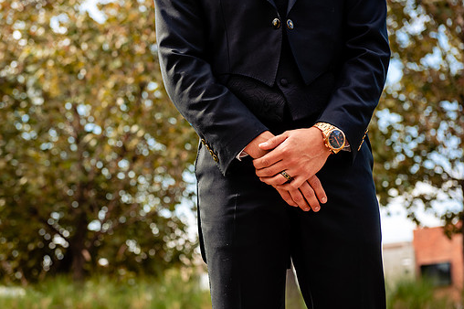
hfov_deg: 25.4
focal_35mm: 80
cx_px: 205
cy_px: 160
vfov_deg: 17.0
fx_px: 1030
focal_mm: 70
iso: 200
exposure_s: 1/500
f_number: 4.5
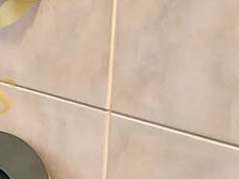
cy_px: -4
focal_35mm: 84
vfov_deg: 17.1
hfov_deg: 19.8
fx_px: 580
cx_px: -132
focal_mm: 2.2
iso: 320
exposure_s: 1/40
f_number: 2.2
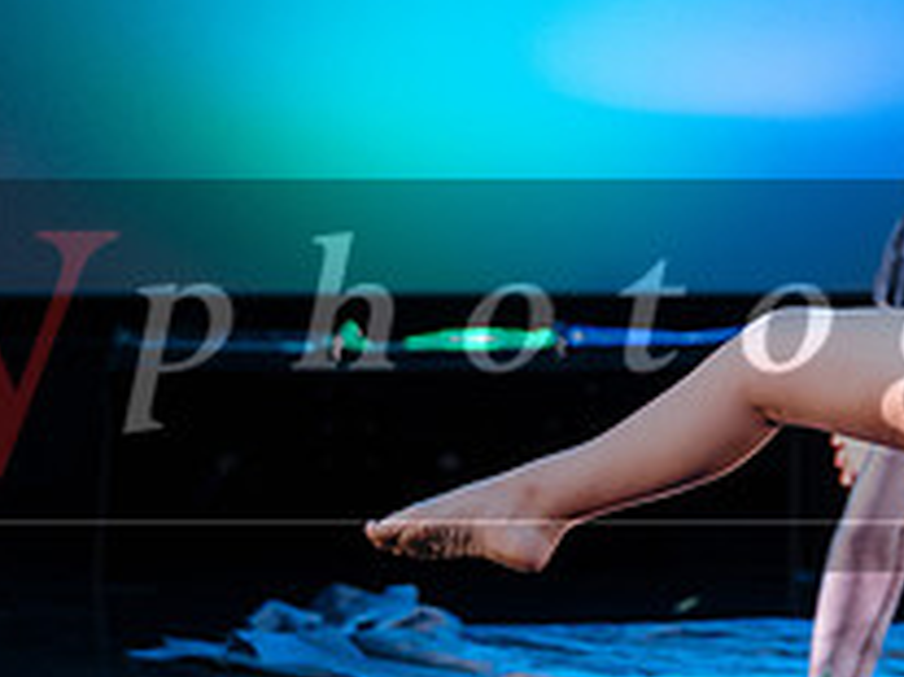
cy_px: 74
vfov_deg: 2.6
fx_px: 15007
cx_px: 888
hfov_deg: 3.4
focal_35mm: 575
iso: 1250
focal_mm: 173
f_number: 2.8
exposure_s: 1/500
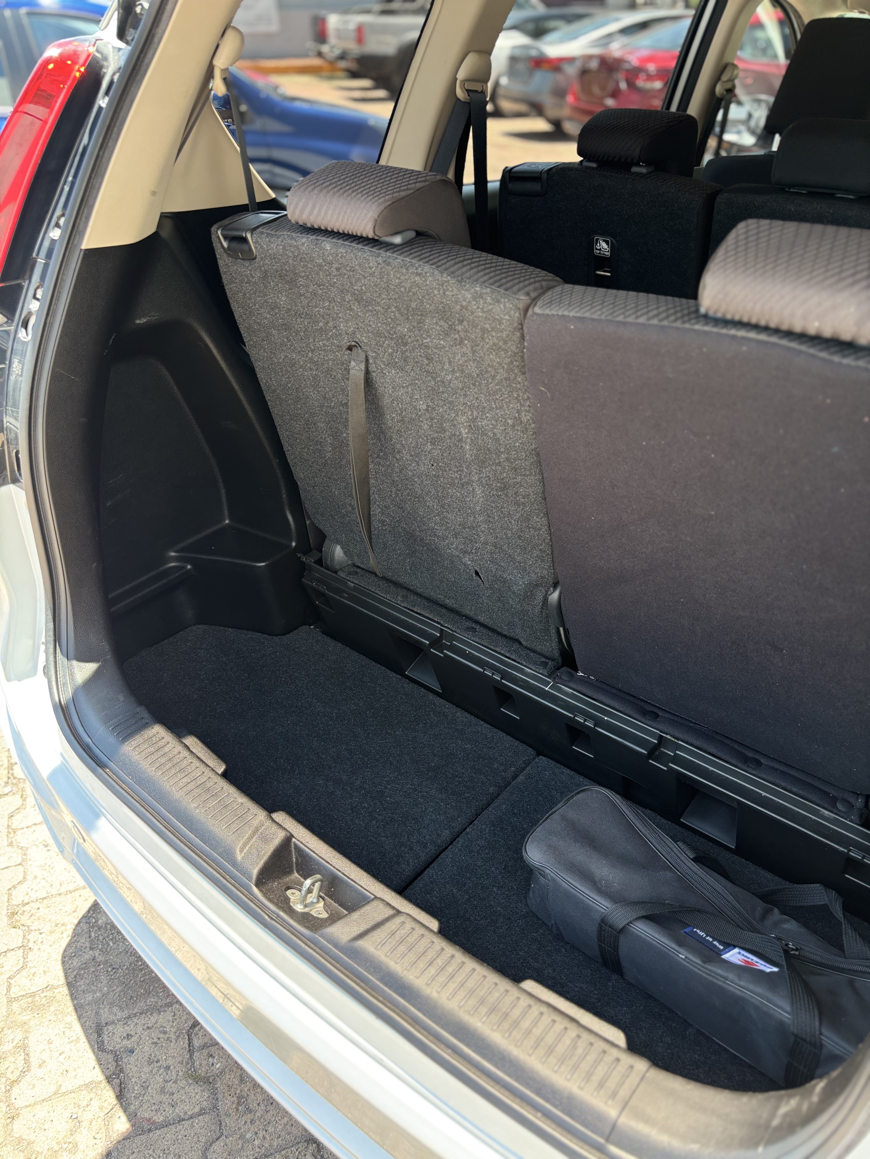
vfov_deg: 67.3
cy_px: 580
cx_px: 435
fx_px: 871
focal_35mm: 26
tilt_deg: -33.4
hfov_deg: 53.1
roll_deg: -0.3
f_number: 1.6
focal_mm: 5.96
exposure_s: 1/147
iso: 64
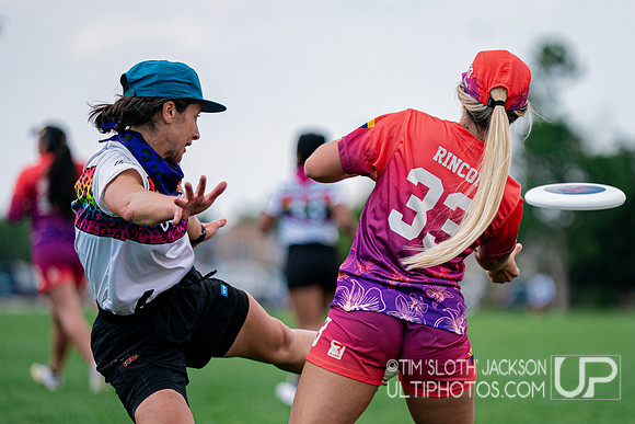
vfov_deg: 4.8
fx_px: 5090
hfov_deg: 7.1
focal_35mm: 289
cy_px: 250
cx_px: 401
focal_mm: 200
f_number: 2.8
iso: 400
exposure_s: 1/4000
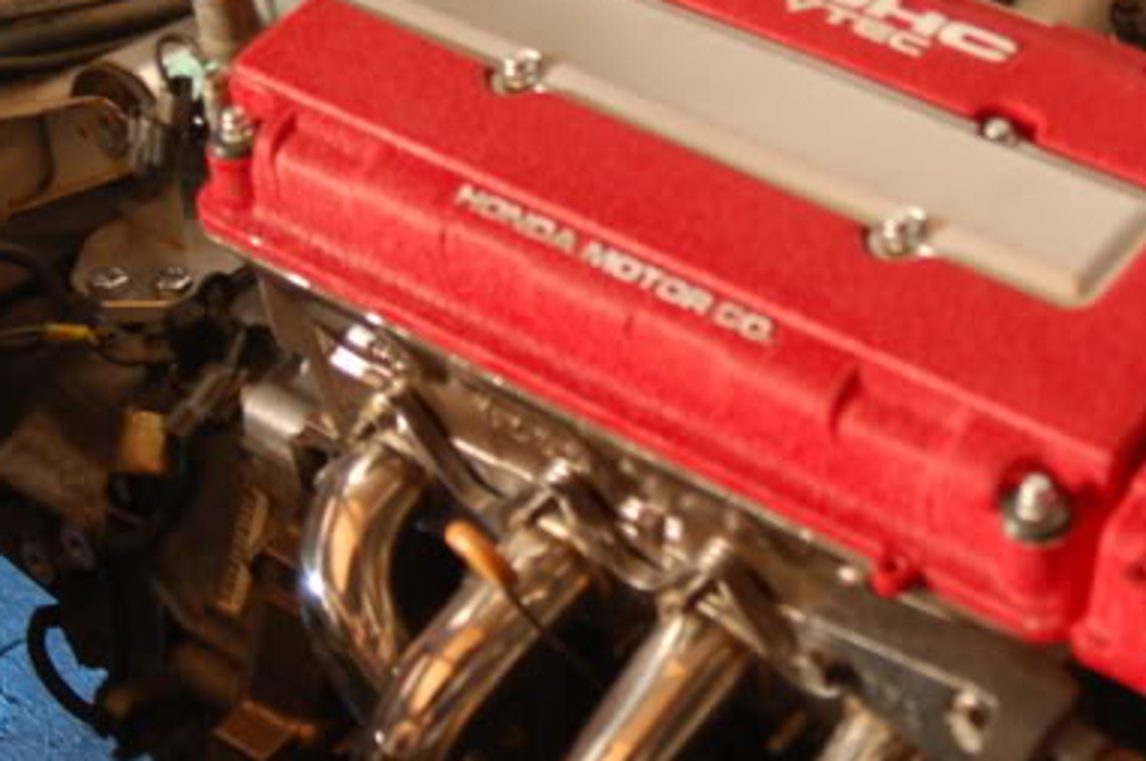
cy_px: 224
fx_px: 2798
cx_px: 925
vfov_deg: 15.4
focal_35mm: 88
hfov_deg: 22.8
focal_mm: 28
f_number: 3.3
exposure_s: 1/13
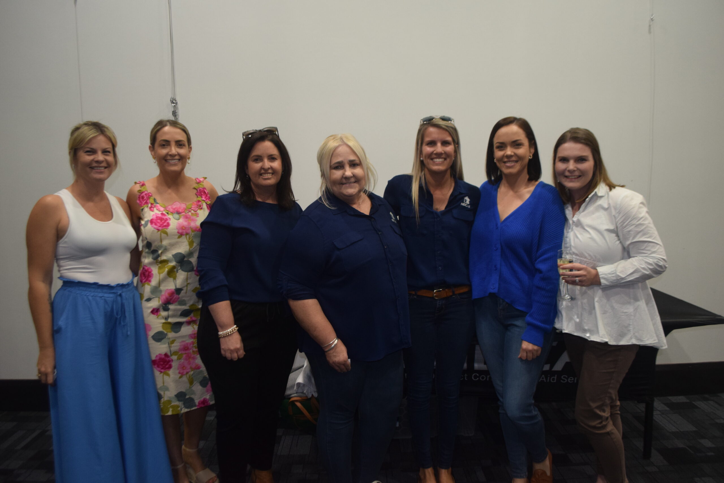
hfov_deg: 67.4
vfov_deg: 47.9
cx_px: 362
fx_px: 543
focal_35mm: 27
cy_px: 242
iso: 1000
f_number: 3.5
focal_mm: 18
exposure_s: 1/60
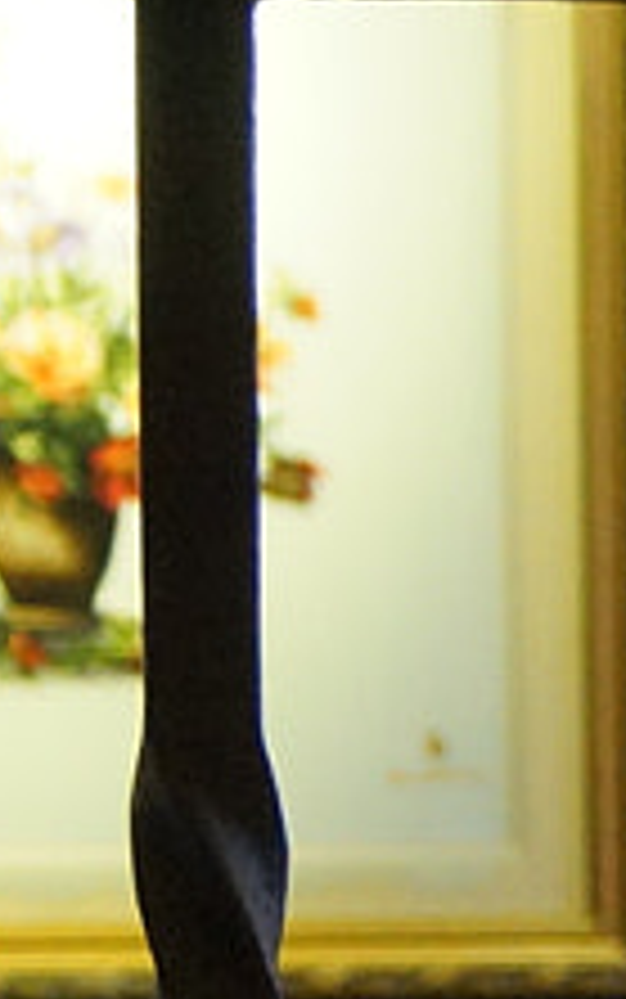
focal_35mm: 242
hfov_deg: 4.8
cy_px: 1166
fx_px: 6597
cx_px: 2711
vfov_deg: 8.6
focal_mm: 22
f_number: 4
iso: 640
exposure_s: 1/60
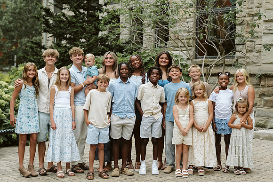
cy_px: 74
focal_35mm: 64
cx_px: 134
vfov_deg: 21.3
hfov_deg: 31.5
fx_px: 485
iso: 1000
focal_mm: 50
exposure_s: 1/400
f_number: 2.8
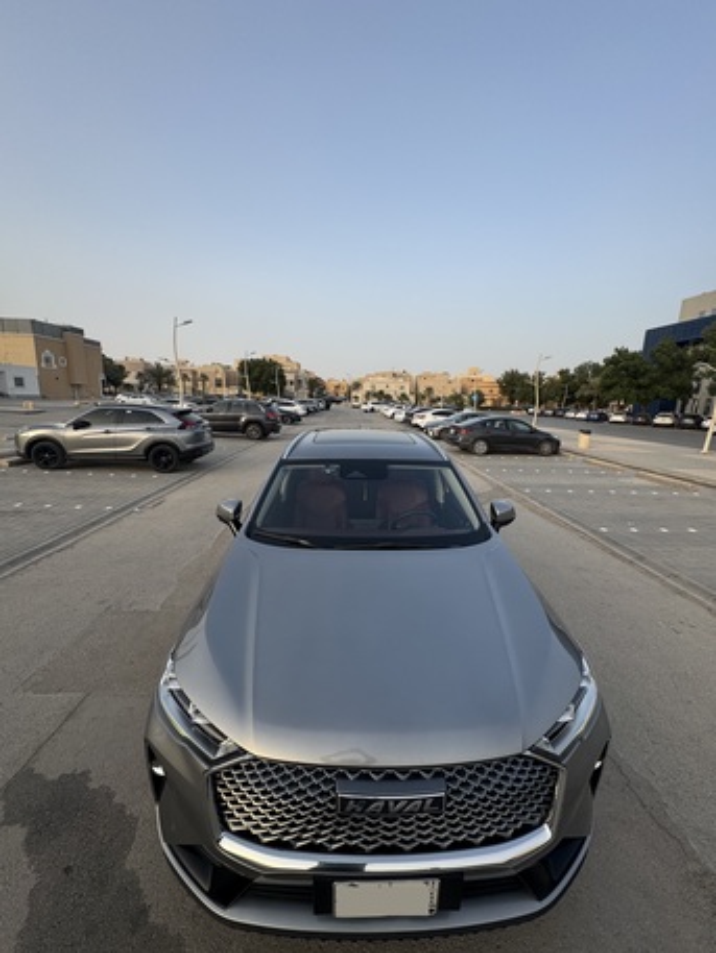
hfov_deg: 85.7
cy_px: 476
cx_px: 358
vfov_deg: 102.0
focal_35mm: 14
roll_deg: -1.6
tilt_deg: -11.1
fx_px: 386
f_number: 2.2
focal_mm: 2.22
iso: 50
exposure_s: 1/512
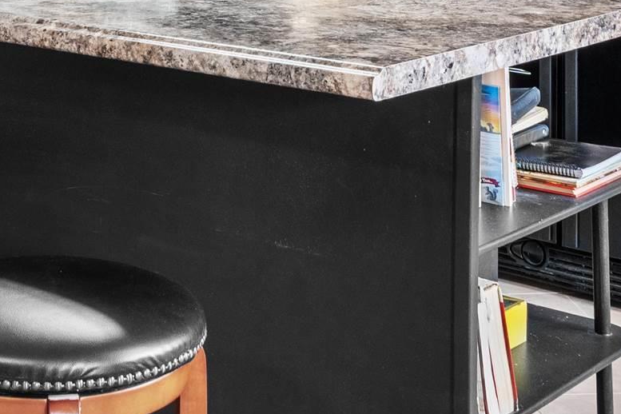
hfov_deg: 22.8
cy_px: -214
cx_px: 102
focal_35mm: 88
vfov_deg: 14.5
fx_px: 1514
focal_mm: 14.8
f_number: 8
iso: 400
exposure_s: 1
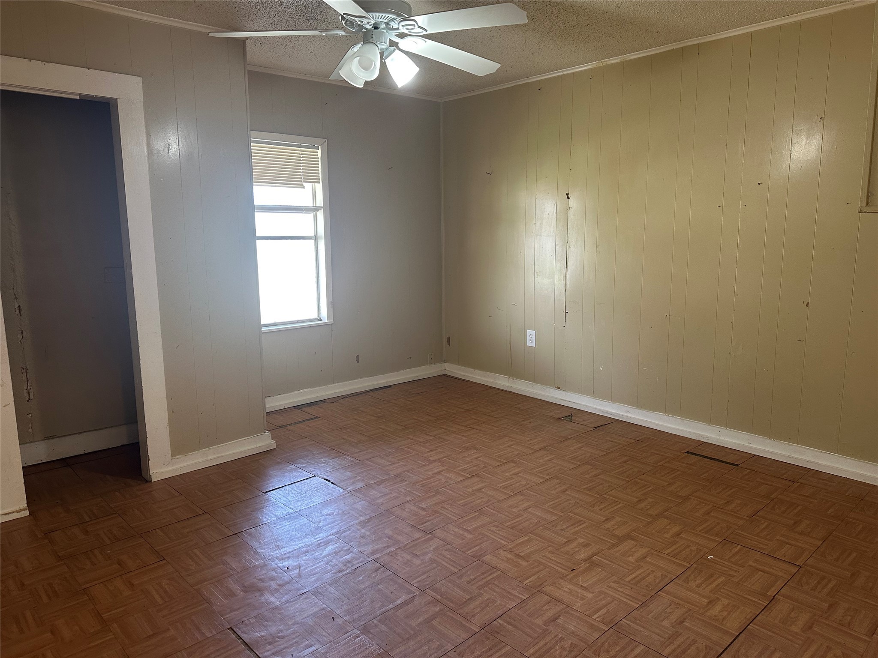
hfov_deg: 71.6
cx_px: 439
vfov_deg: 56.8
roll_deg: +1.3
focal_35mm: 24
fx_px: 609
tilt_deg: -9.2
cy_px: 329
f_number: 1.78
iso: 200
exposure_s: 1/60
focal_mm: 6.86
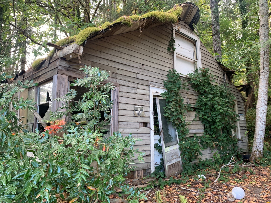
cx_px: 136
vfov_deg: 53.1
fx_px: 204
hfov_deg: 67.3
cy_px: 102
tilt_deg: +6.0
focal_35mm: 26
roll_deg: +0.9
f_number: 1.8
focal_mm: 4.25
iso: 100
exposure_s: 1/96
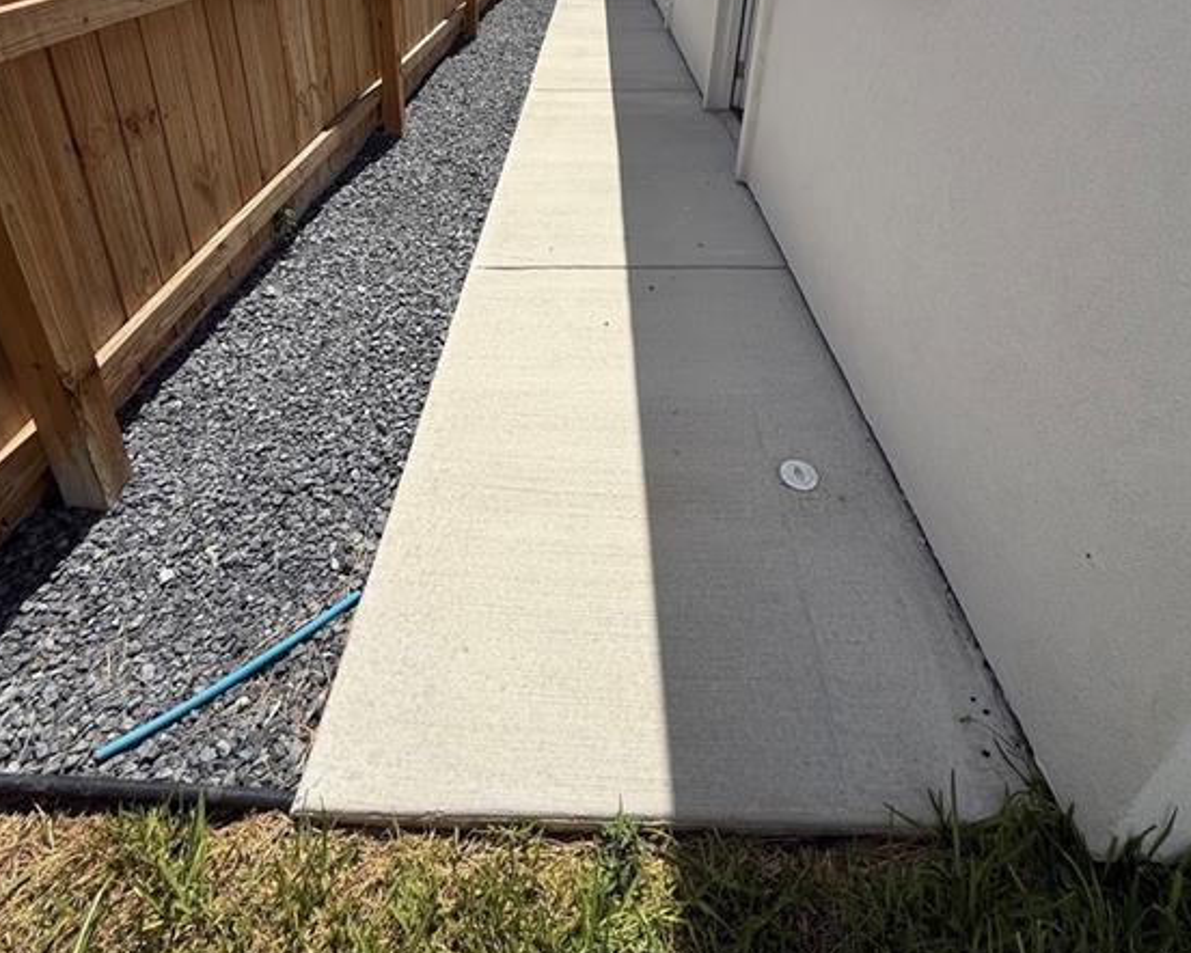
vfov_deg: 63.8
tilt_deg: -23.5
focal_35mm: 19
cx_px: 606
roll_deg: -4.4
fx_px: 670
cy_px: 172
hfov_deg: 83.3
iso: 50
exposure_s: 1/4762
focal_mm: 2.22
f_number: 2.2
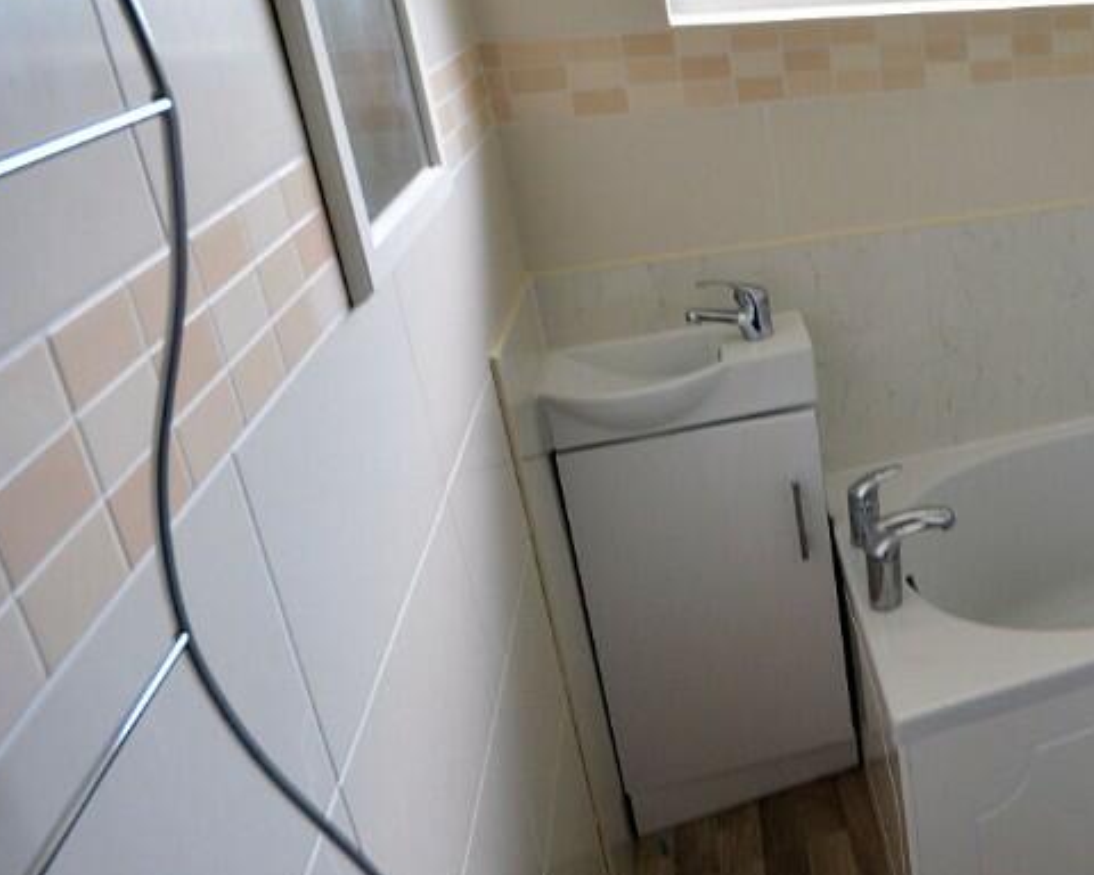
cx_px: 1140
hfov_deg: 46.9
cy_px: 246
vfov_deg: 47.1
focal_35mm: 30
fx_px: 971
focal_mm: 10
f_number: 8
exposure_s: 1/15
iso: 400
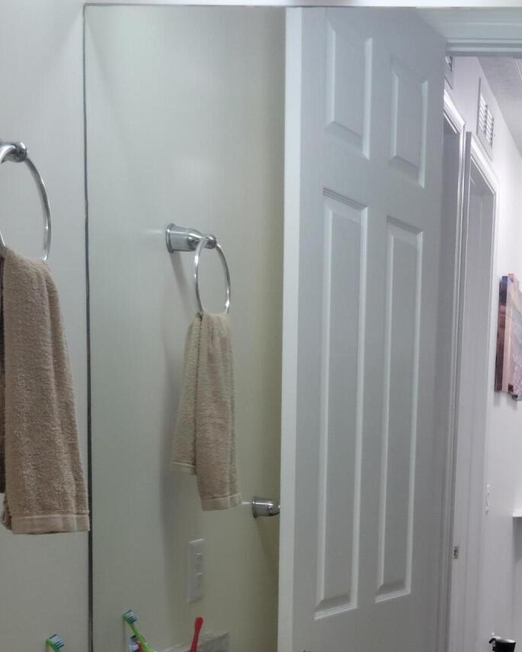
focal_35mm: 64
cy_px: 628
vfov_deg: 28.1
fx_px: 1236
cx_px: 469
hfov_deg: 23.2
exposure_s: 1/40
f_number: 2
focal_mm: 5.9
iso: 160
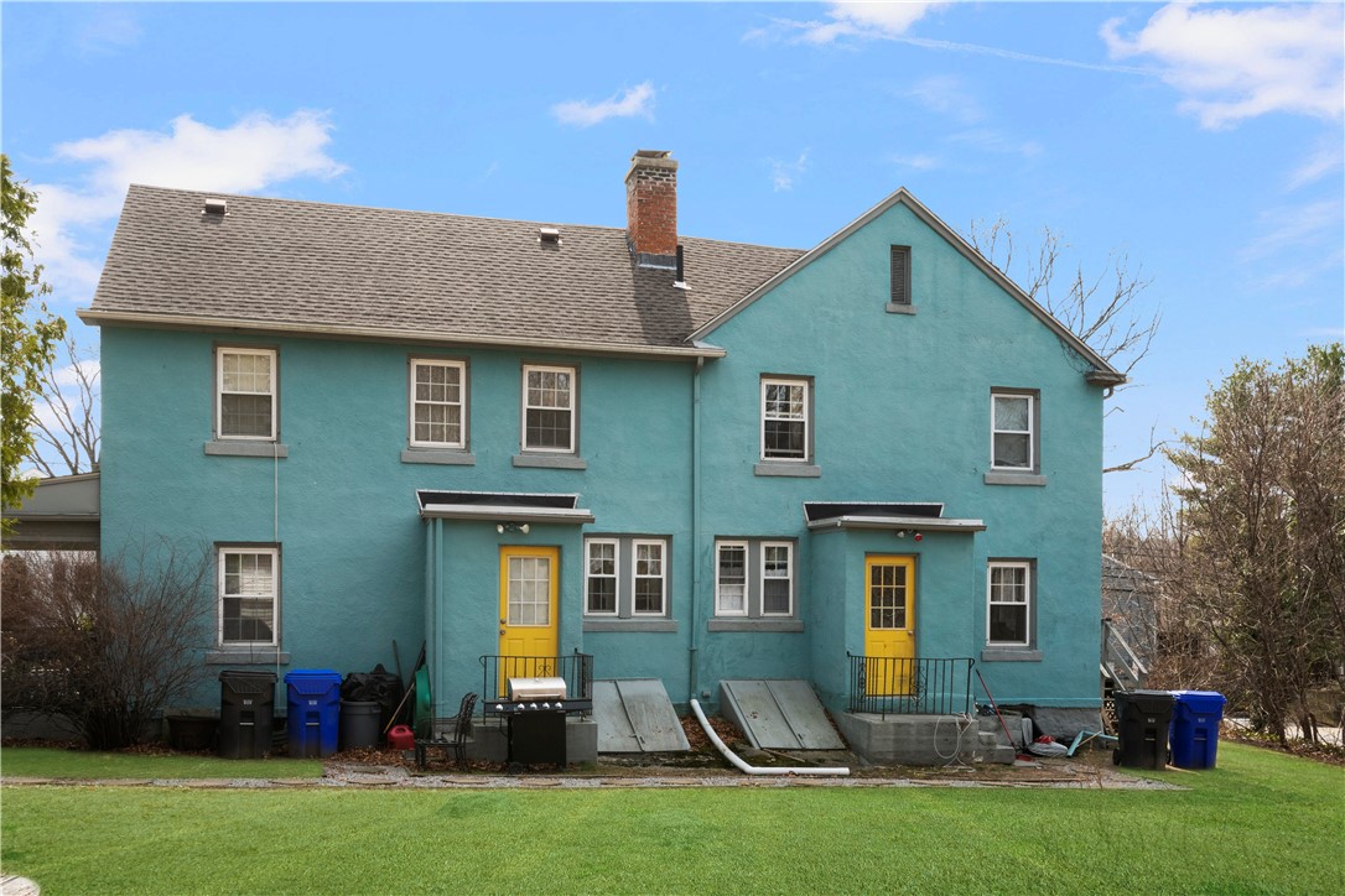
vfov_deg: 40.0
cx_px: 672
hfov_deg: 57.2
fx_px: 1233
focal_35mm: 33
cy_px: 448
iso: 400
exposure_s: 1/125
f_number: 14
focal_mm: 22
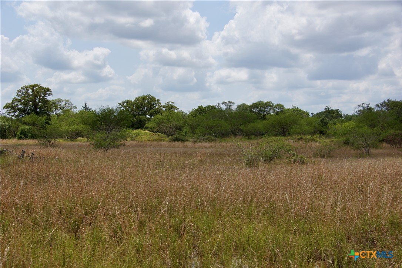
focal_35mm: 52
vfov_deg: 25.8
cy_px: 134
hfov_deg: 37.9
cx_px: 201
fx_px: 586
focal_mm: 35
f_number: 9
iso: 100
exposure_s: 1/400
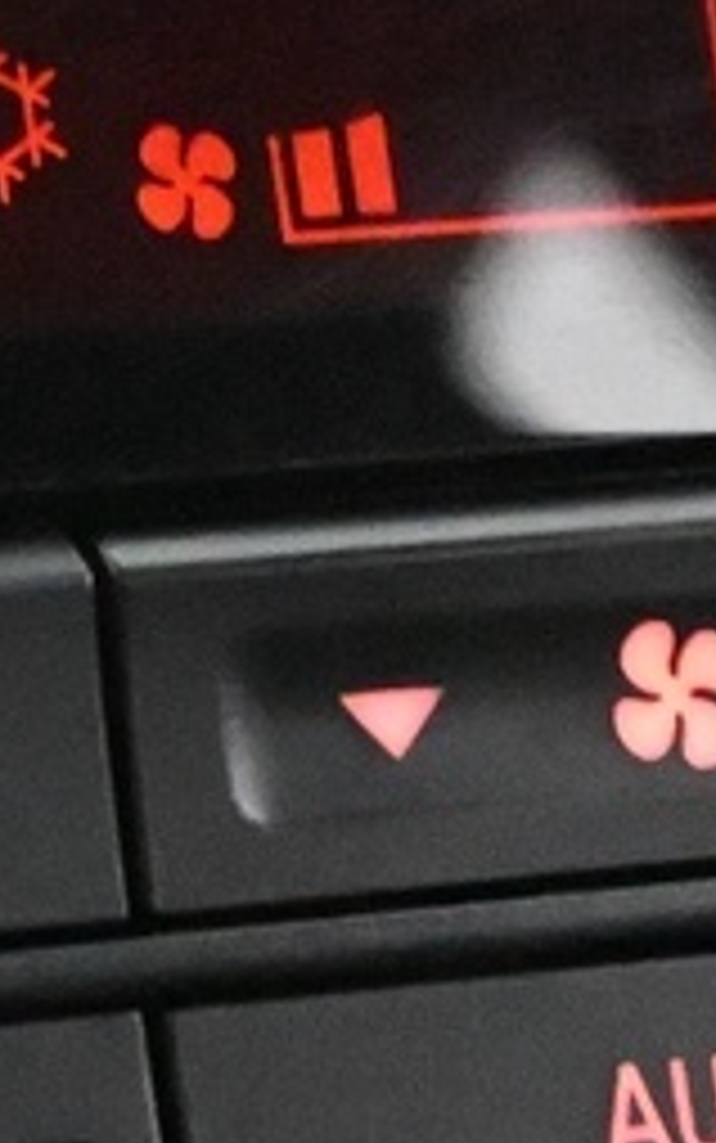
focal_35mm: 351
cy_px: 297
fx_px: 10946
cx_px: 432
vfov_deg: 6.0
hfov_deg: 3.7
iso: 12800
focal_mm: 36
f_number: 5.3
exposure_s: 1/50
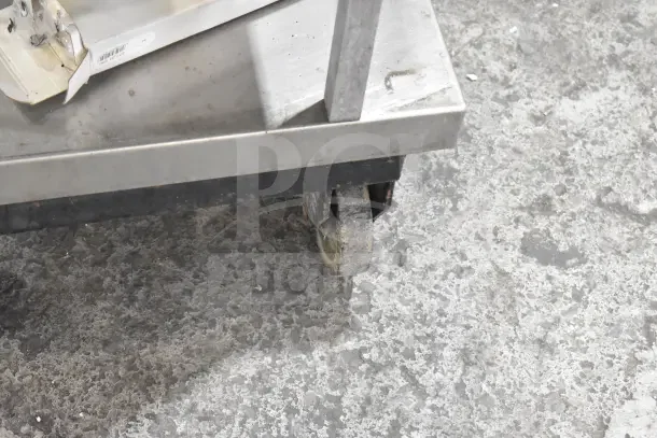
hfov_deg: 24.6
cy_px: 219
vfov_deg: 16.6
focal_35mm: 82
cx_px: 328
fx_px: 1506
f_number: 7.1
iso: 6400
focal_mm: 55
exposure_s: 1/200
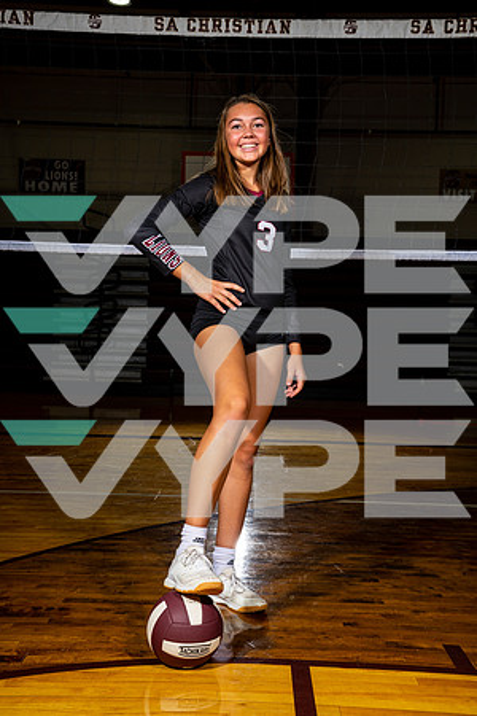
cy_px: 358
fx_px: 934
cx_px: 238
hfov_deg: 28.6
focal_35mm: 47
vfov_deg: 41.9
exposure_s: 1/125
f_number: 8
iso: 100
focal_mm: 47
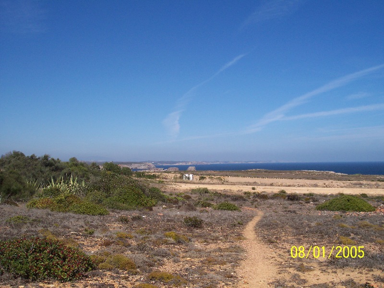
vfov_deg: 37.7
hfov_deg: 49.0
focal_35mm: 38
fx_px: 422
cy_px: 144
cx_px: 192
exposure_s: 1/1000
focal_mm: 8
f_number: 4.8
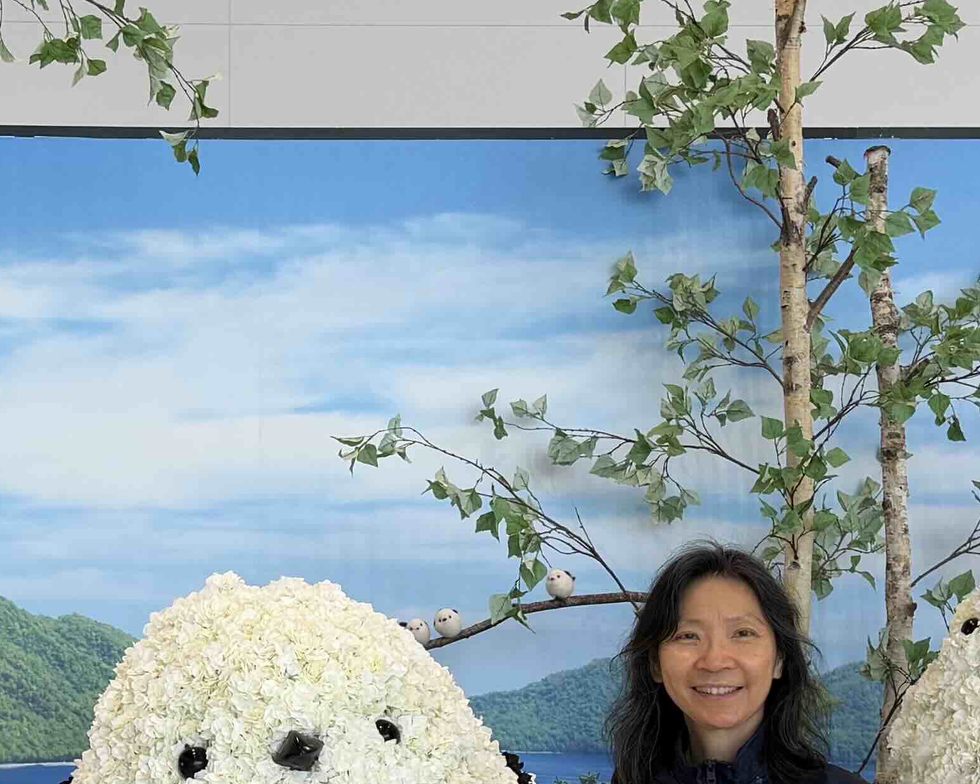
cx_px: 188
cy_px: 669
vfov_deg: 17.7
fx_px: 2495
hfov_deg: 21.9
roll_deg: +0.5
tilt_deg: +2.3
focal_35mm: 86
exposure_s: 1/121
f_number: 1.78
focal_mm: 6.76
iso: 50
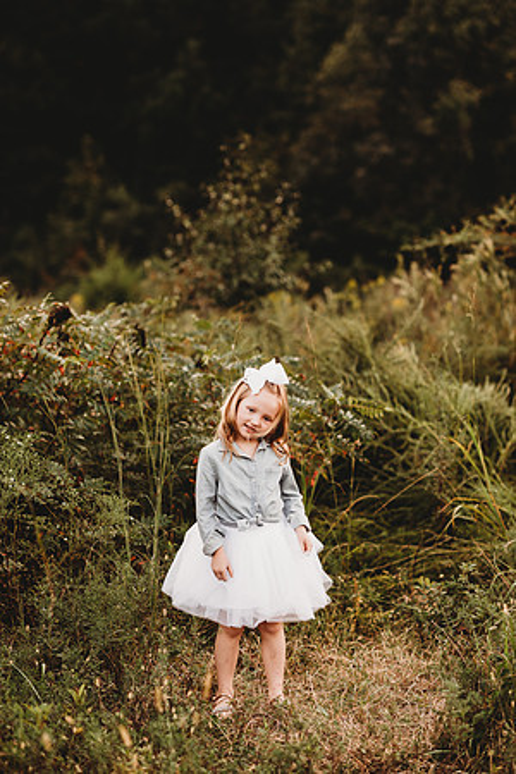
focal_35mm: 85
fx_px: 1827
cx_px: 258
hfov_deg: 16.1
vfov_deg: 23.9
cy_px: 387
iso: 125
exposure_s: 1/200
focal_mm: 85
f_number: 2.2
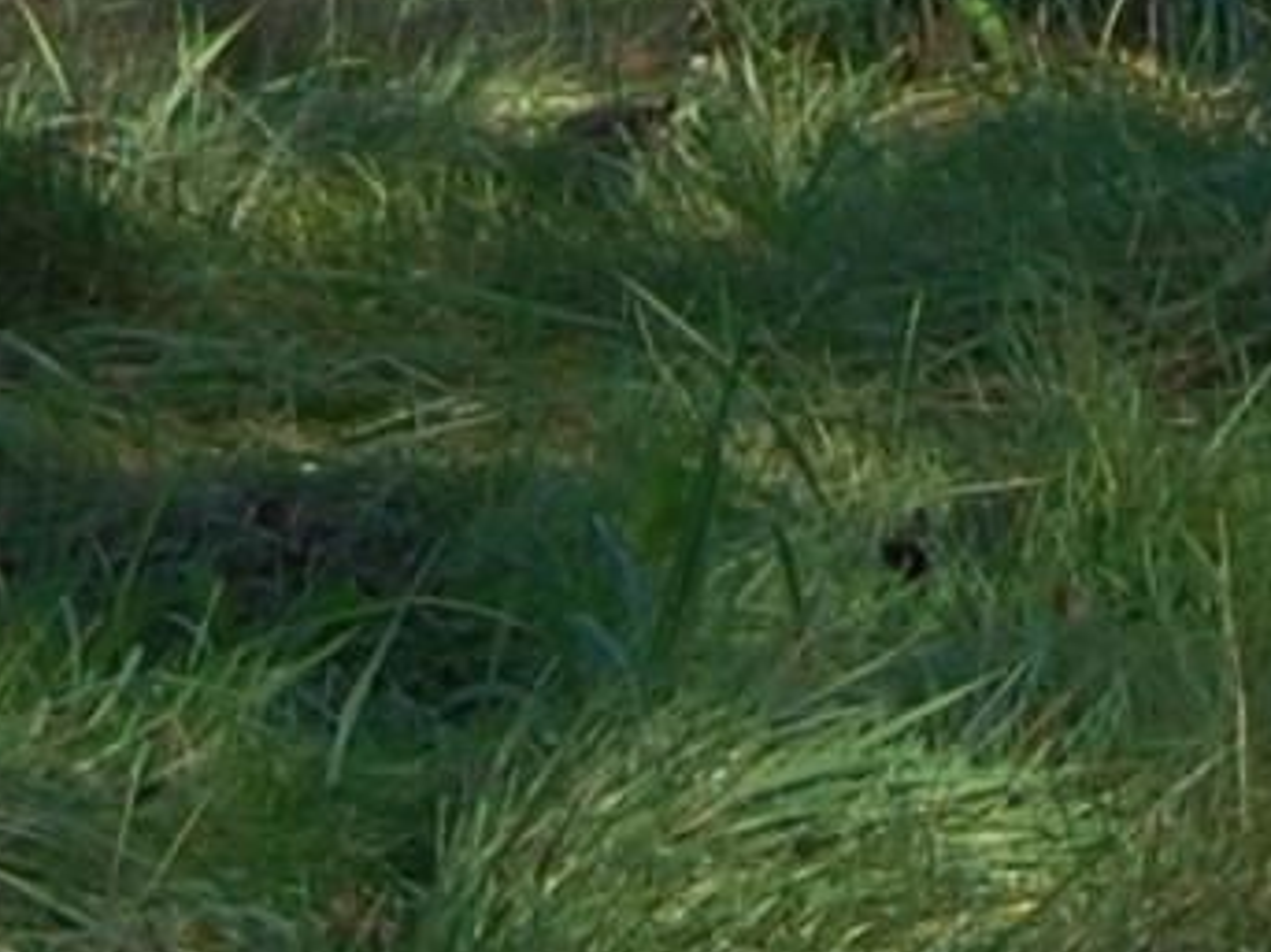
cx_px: 1719
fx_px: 13911
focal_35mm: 379
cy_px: -2545
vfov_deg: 3.7
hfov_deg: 5.2
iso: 280
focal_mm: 30
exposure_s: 1/500
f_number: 5.6
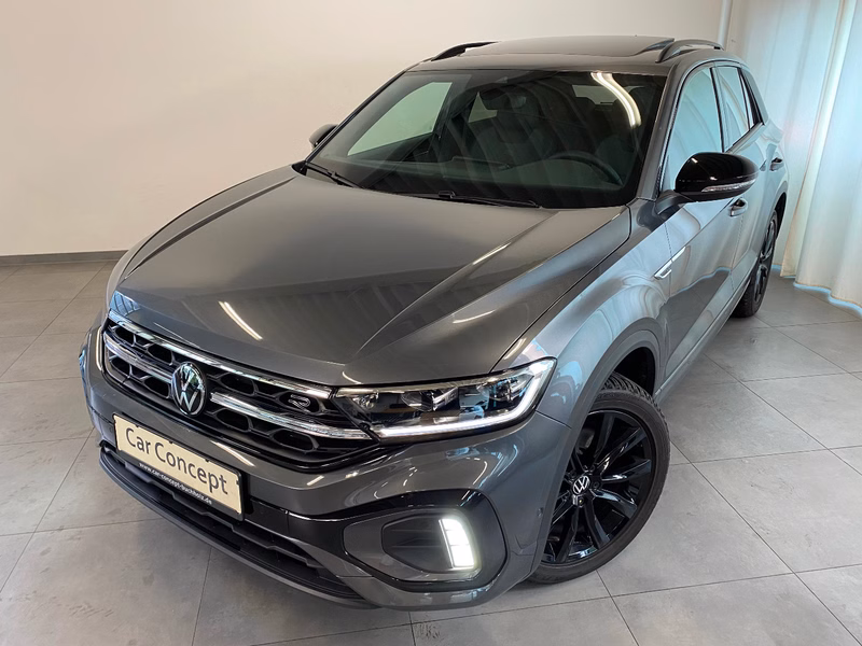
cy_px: 323
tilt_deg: -23.1
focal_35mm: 26
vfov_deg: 53.1
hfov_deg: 67.3
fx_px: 647
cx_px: 431
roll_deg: -0.2
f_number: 1.8
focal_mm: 4.25
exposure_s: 1/50
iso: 125
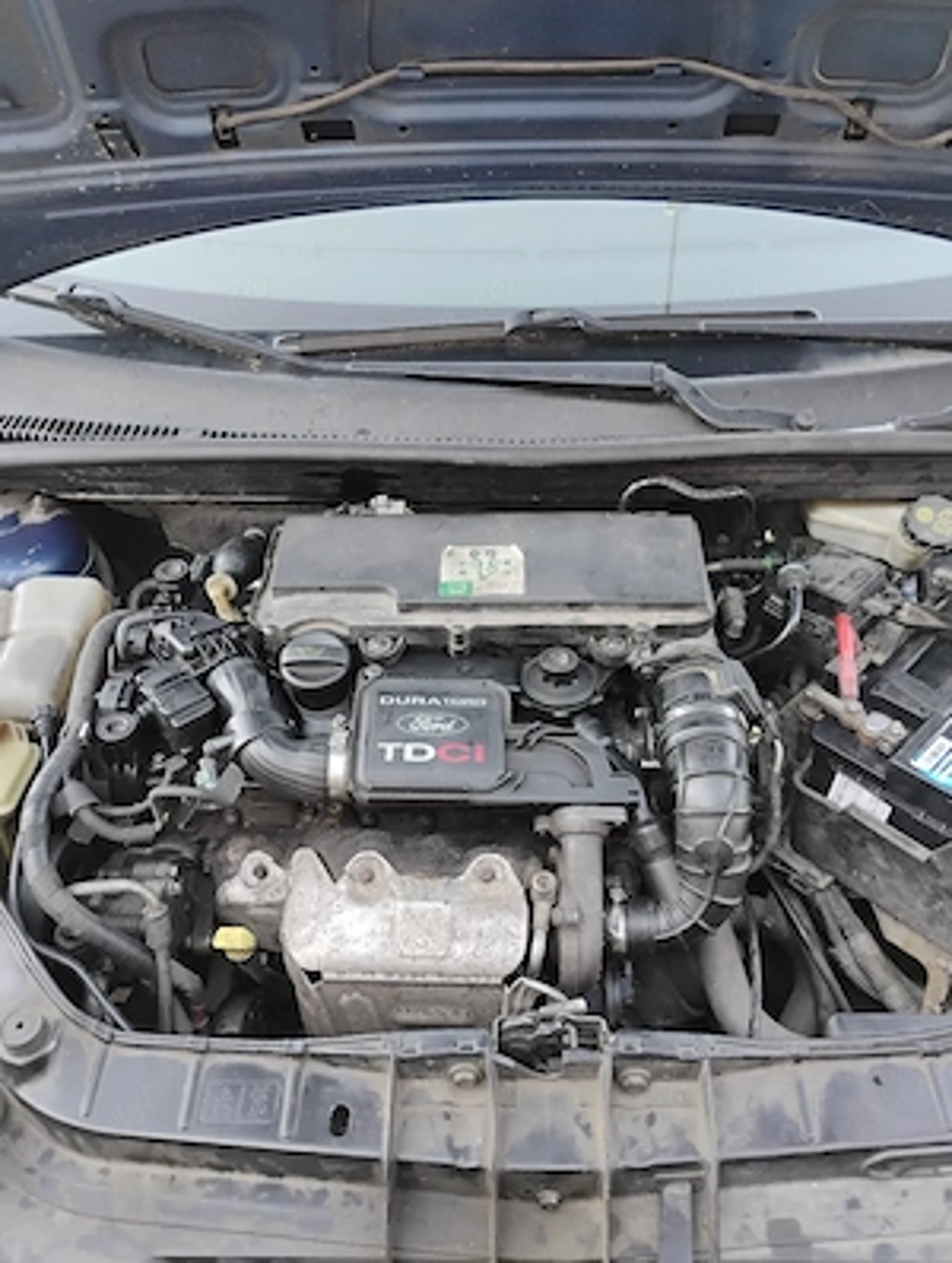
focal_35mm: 28
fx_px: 1023
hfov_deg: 49.9
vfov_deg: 63.4
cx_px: 476
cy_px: 632
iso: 309
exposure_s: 1/50
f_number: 1.8
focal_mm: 4.26
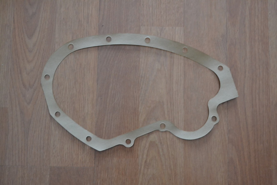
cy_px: 92
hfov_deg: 41.1
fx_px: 369
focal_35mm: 48
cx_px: 138
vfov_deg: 28.1
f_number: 4.8
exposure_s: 1/20
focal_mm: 32
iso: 3200
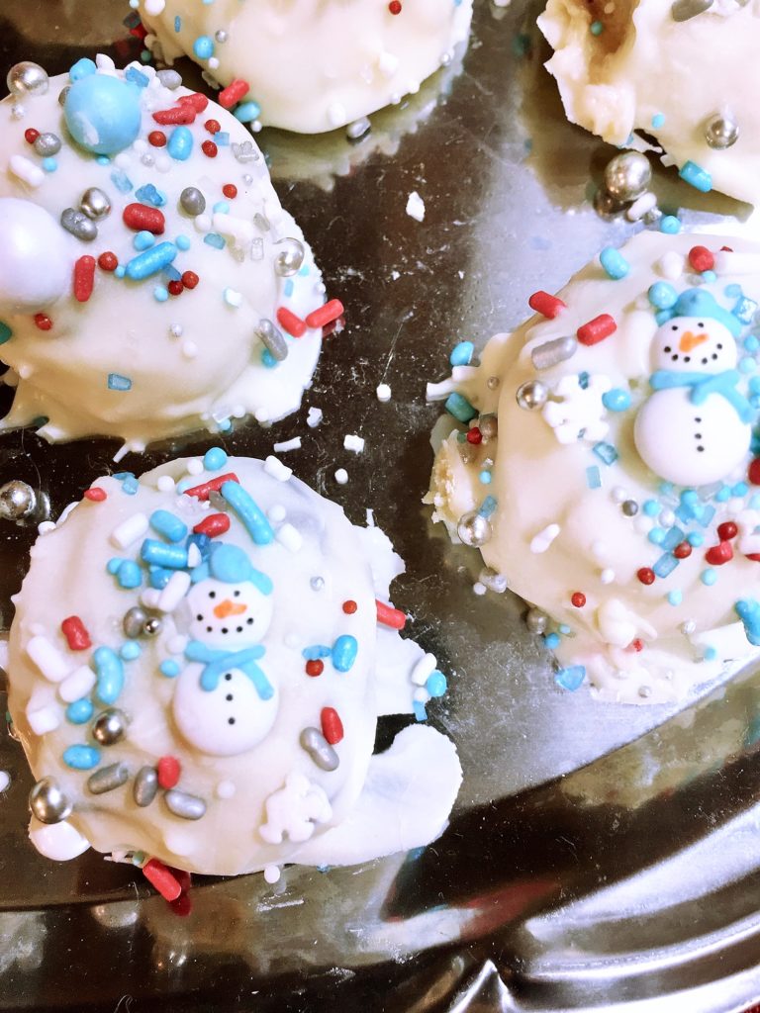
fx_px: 849
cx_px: 380
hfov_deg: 48.2
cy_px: 506
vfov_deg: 61.7
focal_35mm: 29
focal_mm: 4.15
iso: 64
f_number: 2.2
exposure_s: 1/33
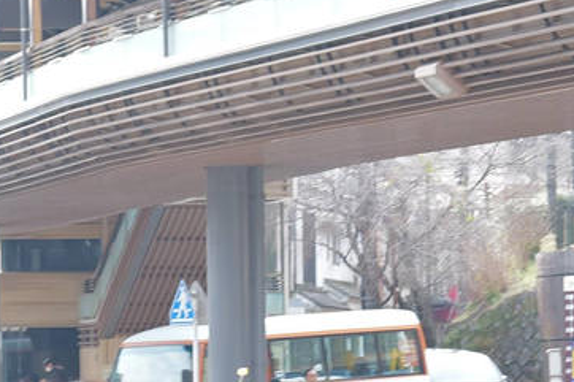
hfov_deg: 8.0
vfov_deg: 5.6
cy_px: 372
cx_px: -680
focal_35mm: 243
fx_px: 3873
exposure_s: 1/100
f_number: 3.2
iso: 100
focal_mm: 43
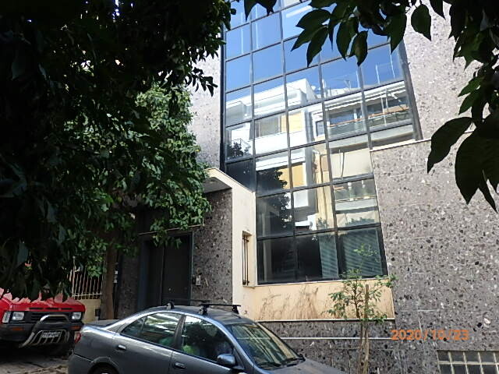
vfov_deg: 54.9
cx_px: 250
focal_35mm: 25
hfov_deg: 69.4
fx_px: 360
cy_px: 187
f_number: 3
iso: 125
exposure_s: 1/125
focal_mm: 4.5
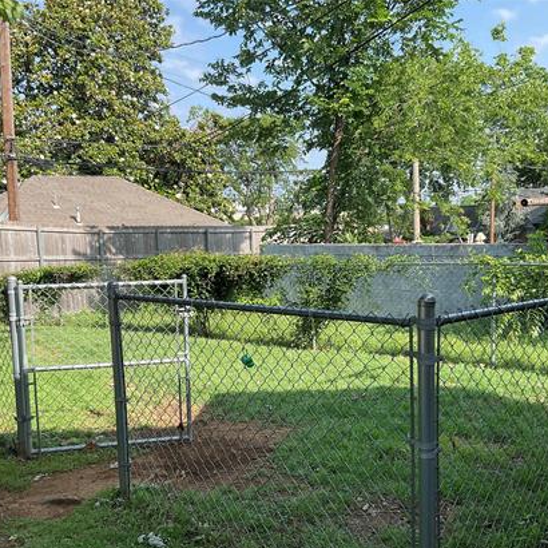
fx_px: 716
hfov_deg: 41.8
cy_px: 319
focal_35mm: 40
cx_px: 287
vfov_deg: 41.7
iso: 16
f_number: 1.8
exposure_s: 1/620
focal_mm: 3
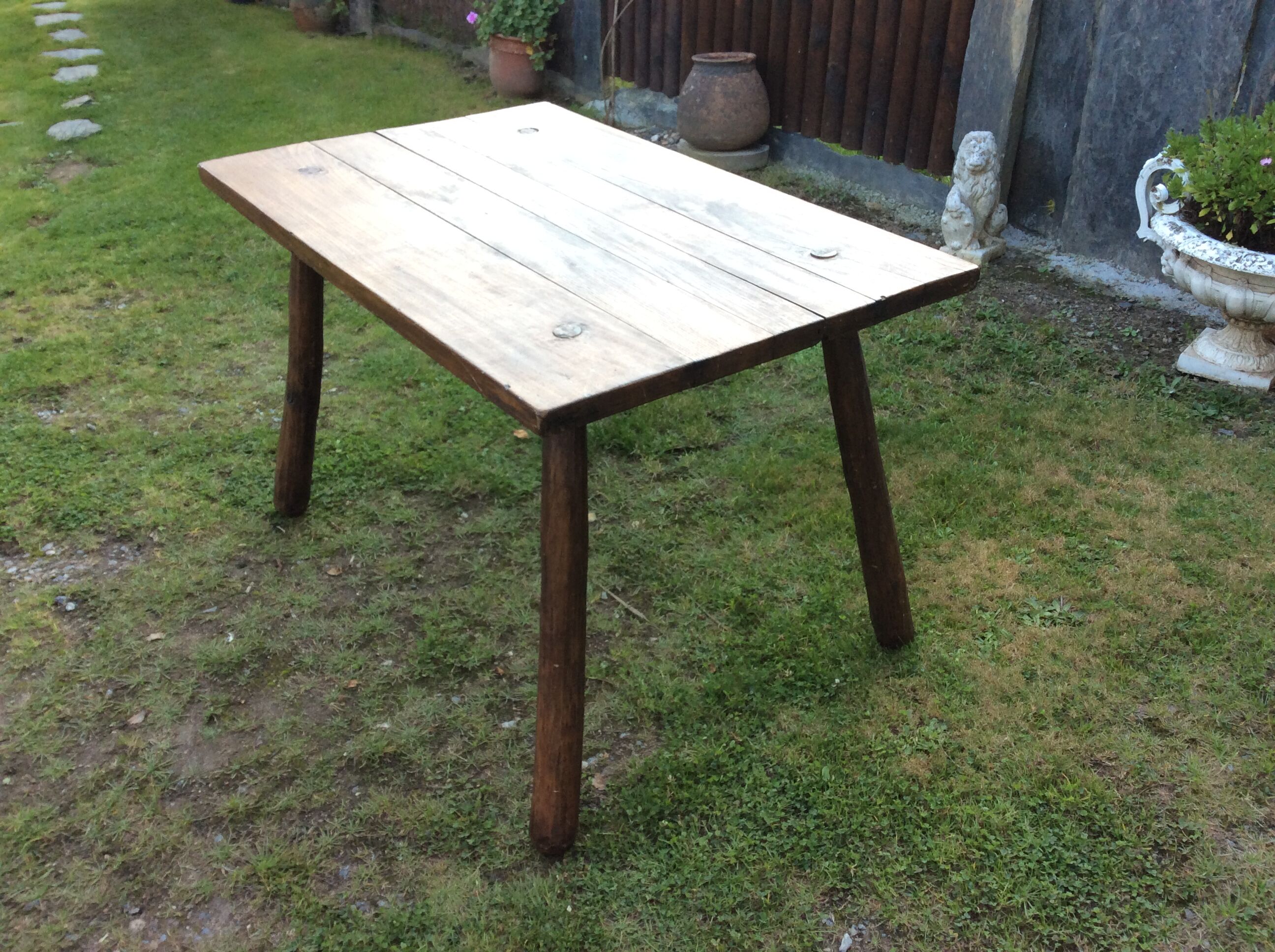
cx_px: 638
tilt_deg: -31.2
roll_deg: +0.1
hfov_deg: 56.9
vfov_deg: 44.1
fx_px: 1177
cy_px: 476
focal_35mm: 32
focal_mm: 3.3
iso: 40
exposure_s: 1/100
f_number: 2.4
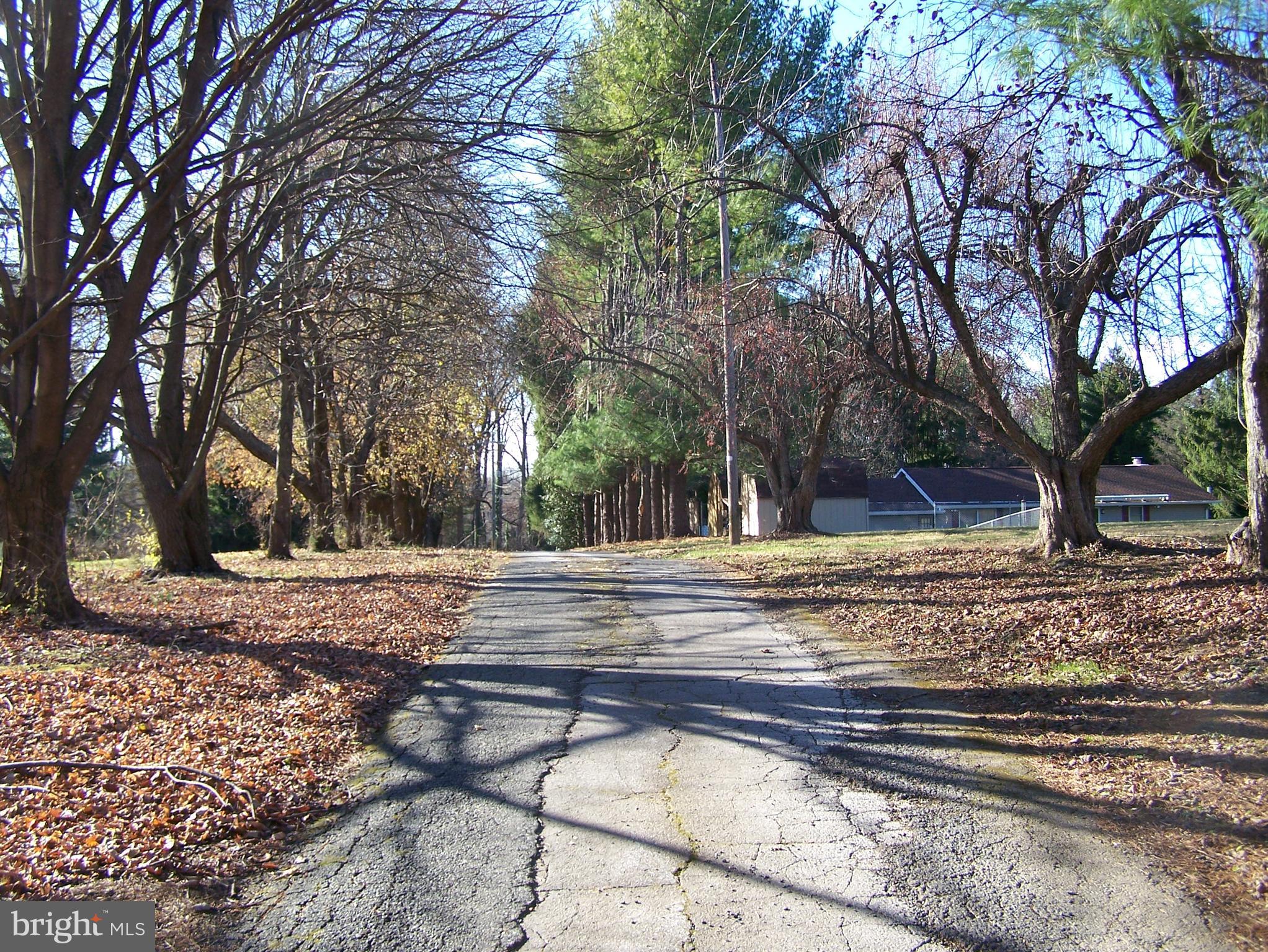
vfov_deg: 37.8
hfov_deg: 48.9
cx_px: 634
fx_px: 1393
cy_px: 476
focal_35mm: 38
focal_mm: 6.3
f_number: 2.8
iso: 80
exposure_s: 1/250
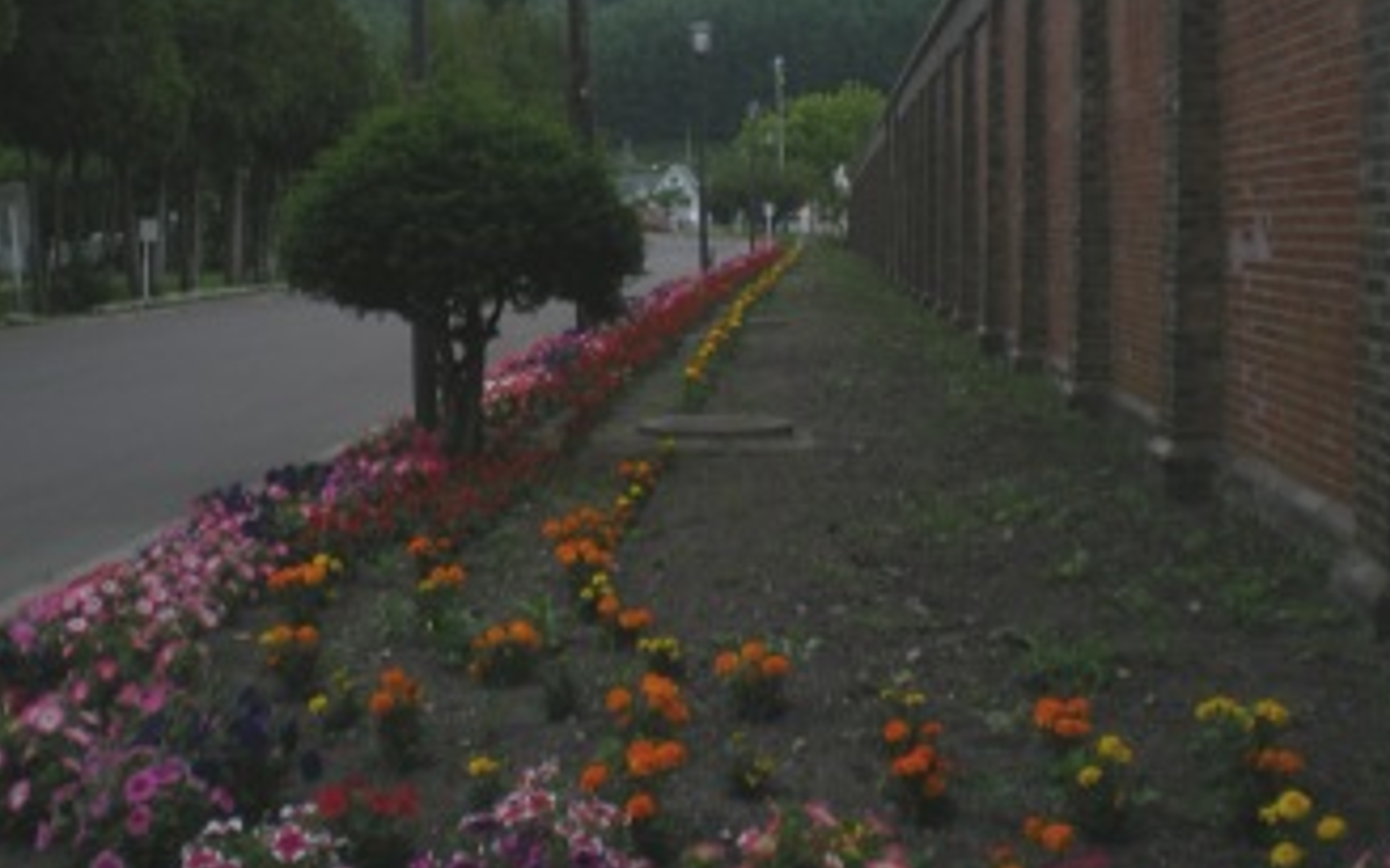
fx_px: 2084
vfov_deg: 23.3
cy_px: 191
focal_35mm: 55
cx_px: 708
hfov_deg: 36.9
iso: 64
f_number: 3.1
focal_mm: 6.3
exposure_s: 1/100
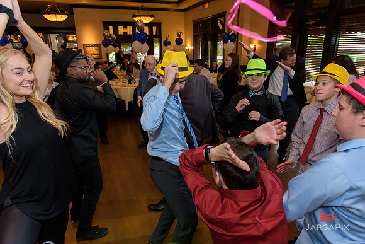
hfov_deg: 73.7
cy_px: 122
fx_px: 243
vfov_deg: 53.2
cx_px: 182
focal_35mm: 24
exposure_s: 1/125
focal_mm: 24
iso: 1600
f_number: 3.2
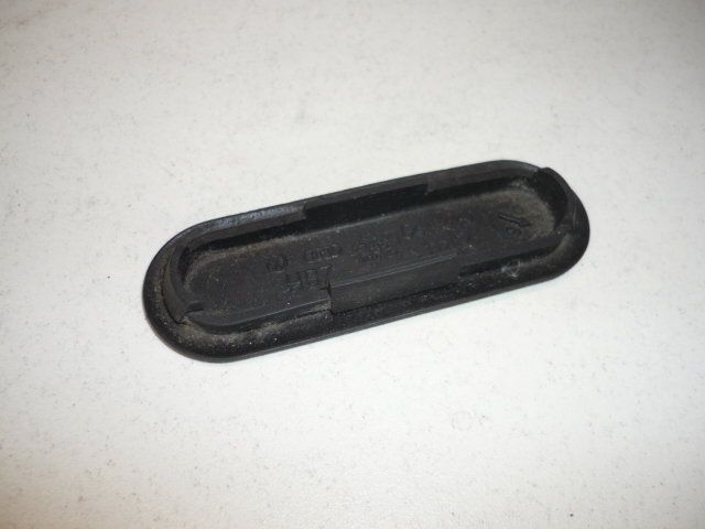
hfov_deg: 55.4
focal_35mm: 33
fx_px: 672
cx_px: 352
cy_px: 264
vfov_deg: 42.9
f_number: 2.8
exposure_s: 1/30
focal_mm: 5.5
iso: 100
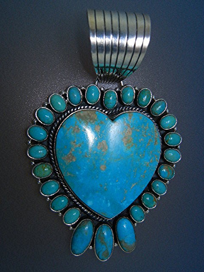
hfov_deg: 36.8
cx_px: 102
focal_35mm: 39
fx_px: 306
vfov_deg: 47.9
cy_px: 136
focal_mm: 7.1
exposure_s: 1/30
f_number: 7.4
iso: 242
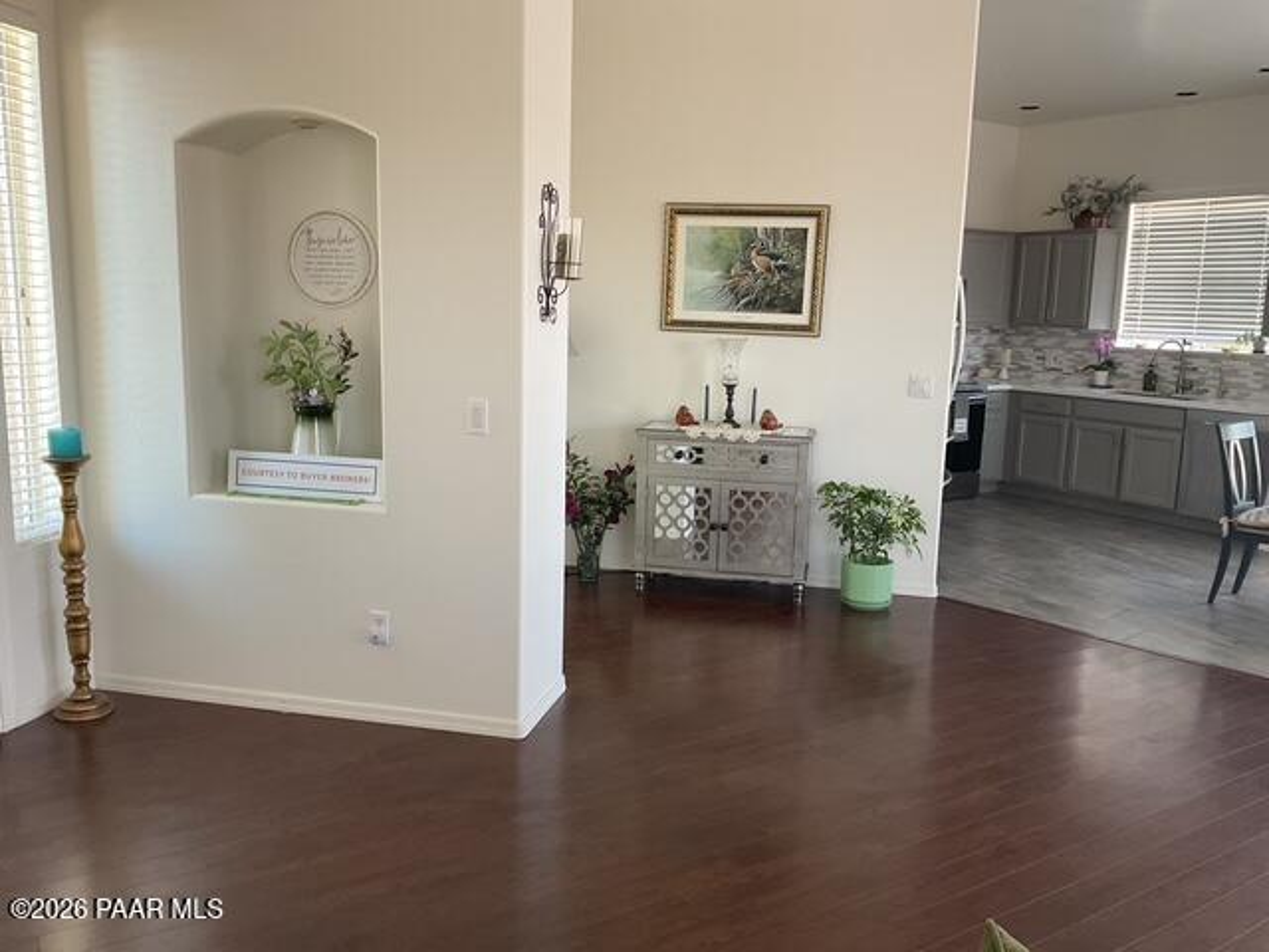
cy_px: 476
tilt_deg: -10.6
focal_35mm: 29
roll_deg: -1.7
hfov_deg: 61.7
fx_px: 1063
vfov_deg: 48.2
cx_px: 634
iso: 64
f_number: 1.8
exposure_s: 1/60
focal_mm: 3
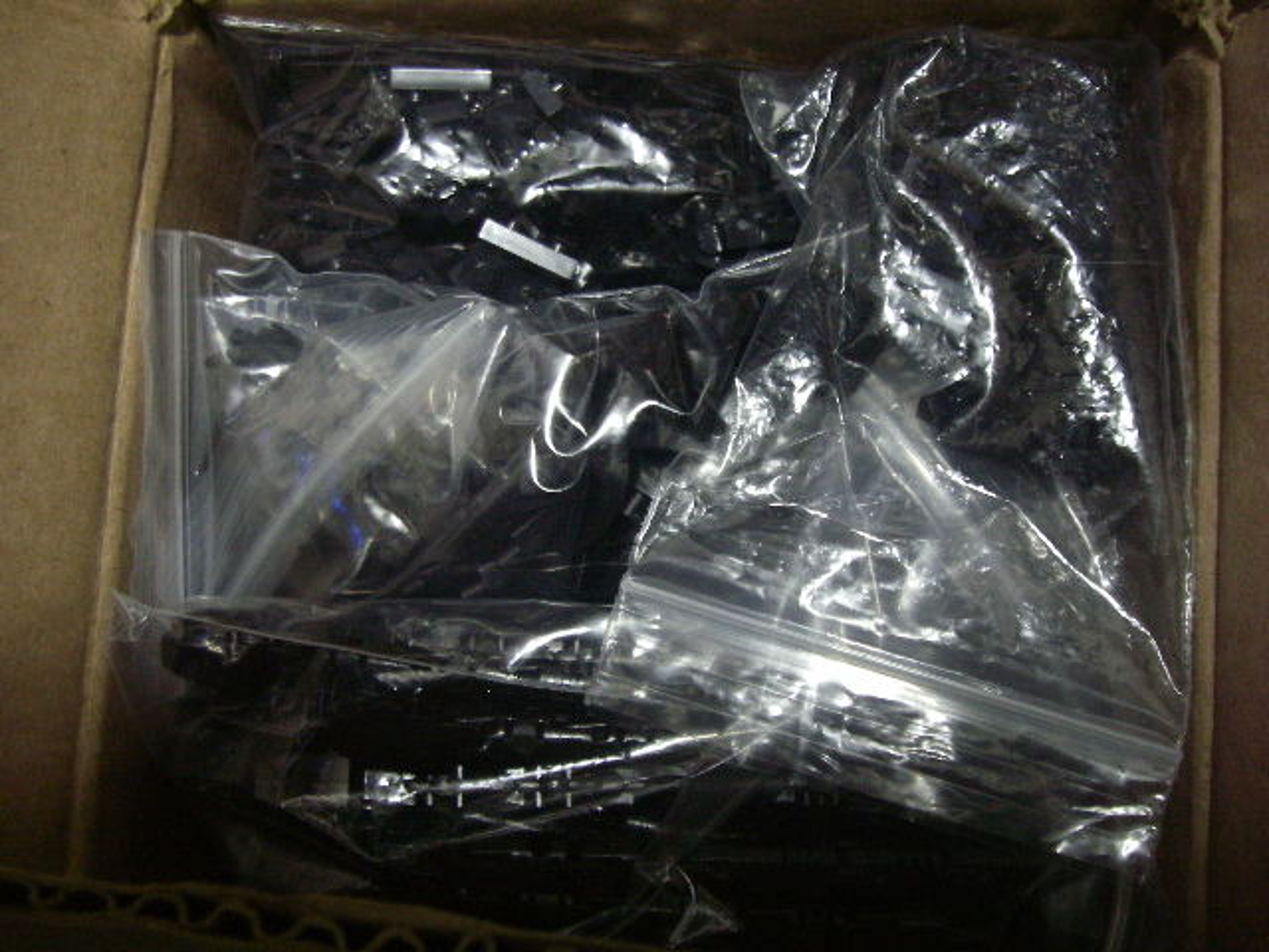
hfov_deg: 49.0
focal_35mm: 38
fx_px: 1393
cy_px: 476
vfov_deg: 37.7
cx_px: 634
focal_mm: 6.3
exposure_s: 1/4
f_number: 3.3
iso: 320
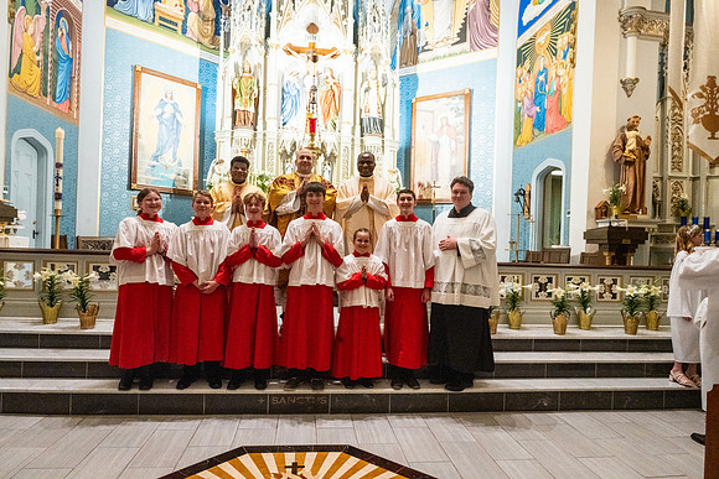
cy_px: 240
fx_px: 479
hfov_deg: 73.7
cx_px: 360
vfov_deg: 53.2
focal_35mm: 24
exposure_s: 1/60
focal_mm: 24
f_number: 10
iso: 5000
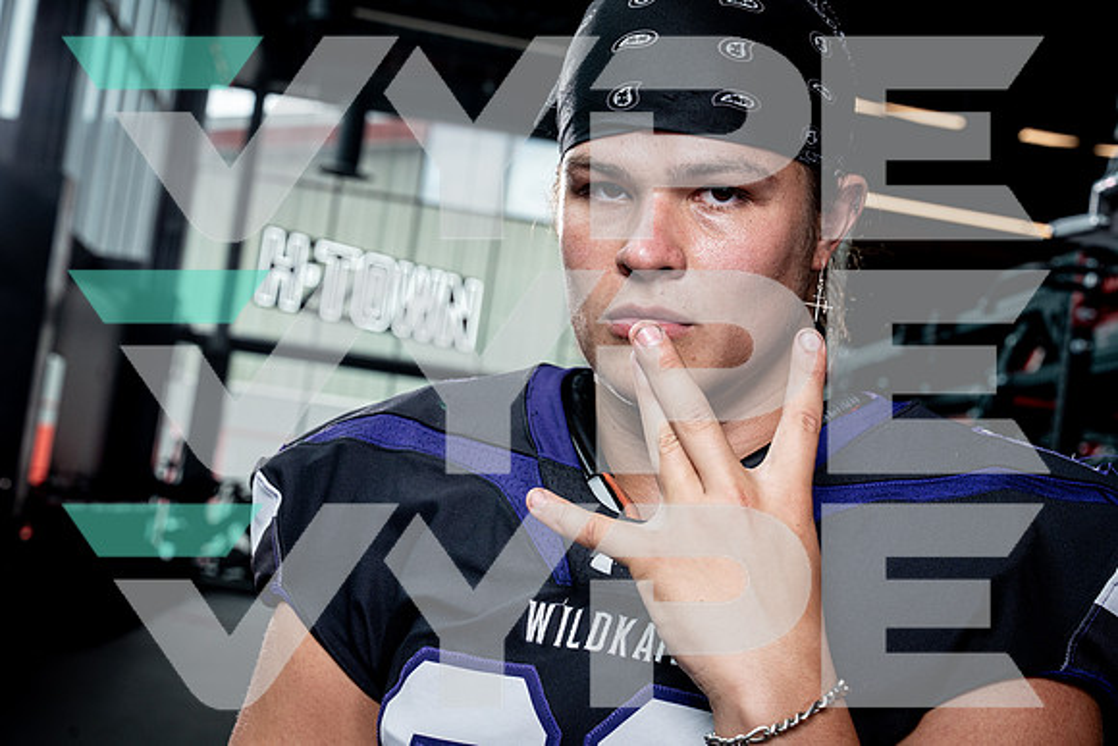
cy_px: 373
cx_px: 559
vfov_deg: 21.9
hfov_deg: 32.4
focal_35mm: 62
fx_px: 1926
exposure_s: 1/250
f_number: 8
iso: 640
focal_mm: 62
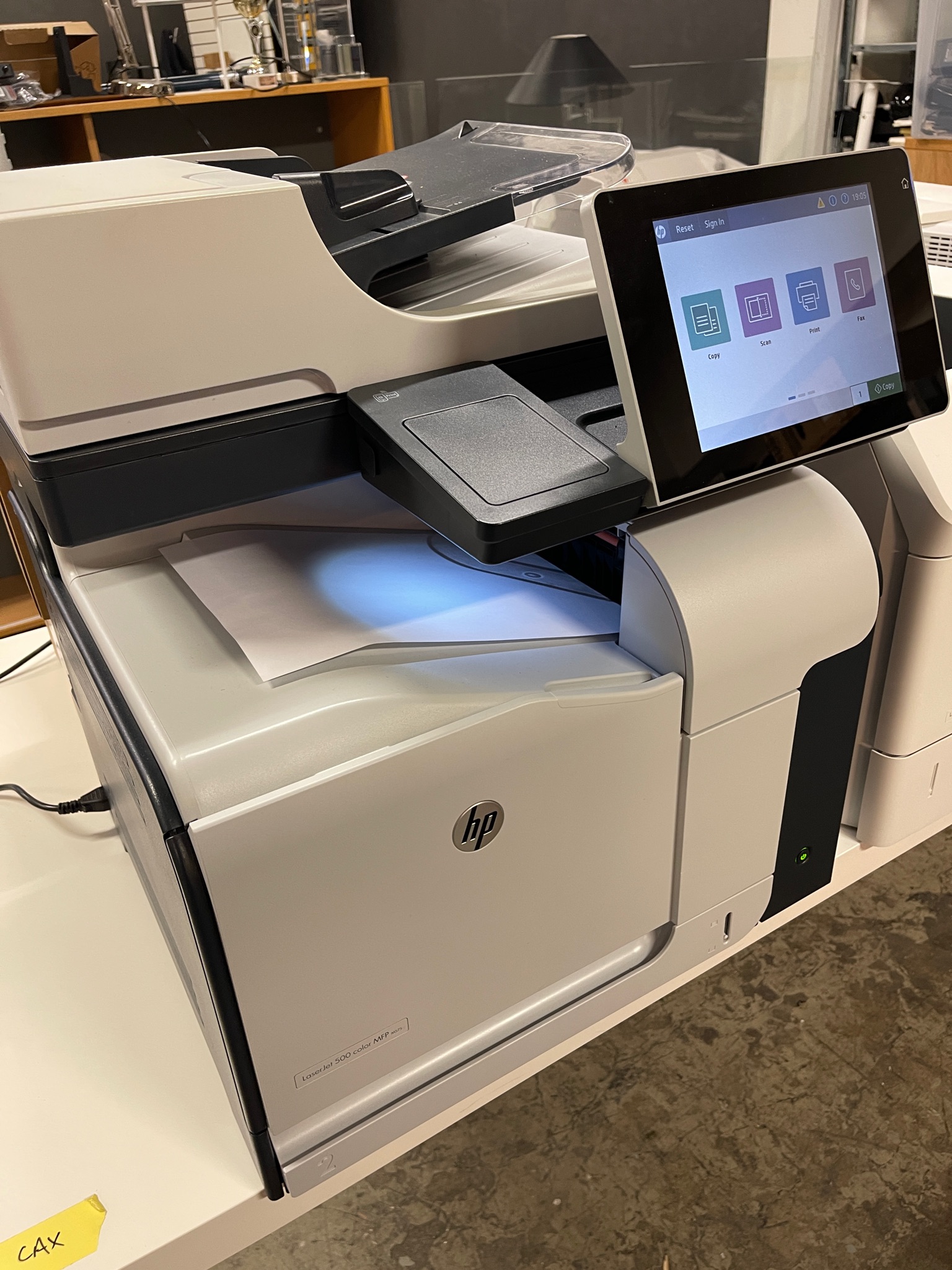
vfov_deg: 67.3
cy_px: 635
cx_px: 476
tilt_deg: -30.3
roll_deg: +4.1
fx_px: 954
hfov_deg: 53.0
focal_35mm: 26
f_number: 1.6
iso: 160
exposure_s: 1/50
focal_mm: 5.1
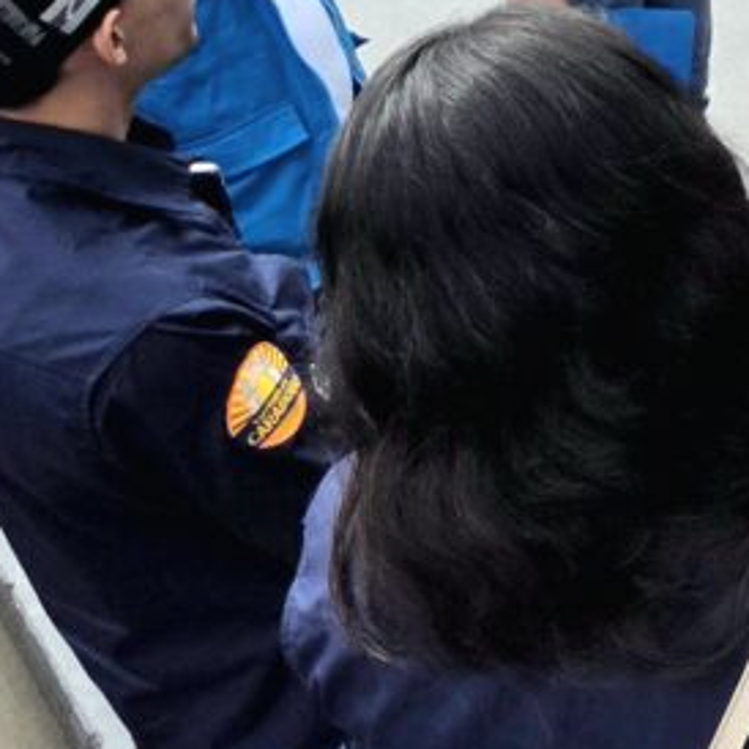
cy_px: -96
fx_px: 1053
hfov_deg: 30.7
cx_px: 976
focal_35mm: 43
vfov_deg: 33.6
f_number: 1.9
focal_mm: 2.2
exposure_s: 1/5000
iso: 40
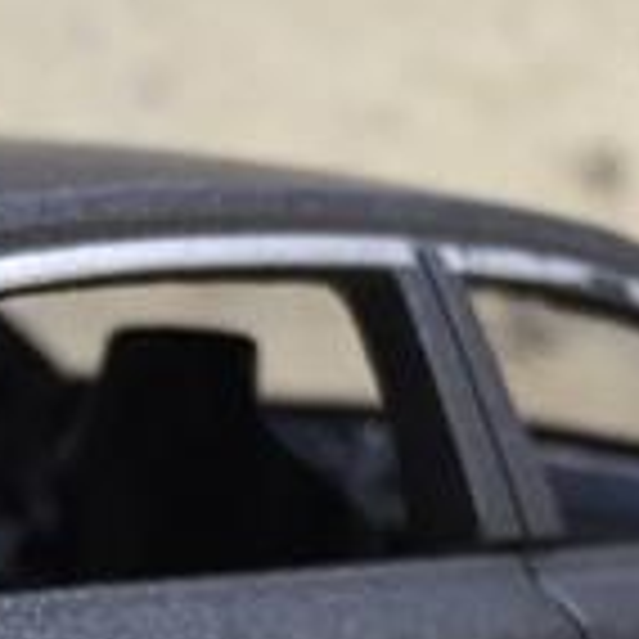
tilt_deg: -11.8
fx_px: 3007
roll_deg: -1.9
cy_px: 873
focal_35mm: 144
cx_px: -284
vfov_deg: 11.7
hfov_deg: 11.7
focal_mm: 4.15
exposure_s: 1/50
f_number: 2.2
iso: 40
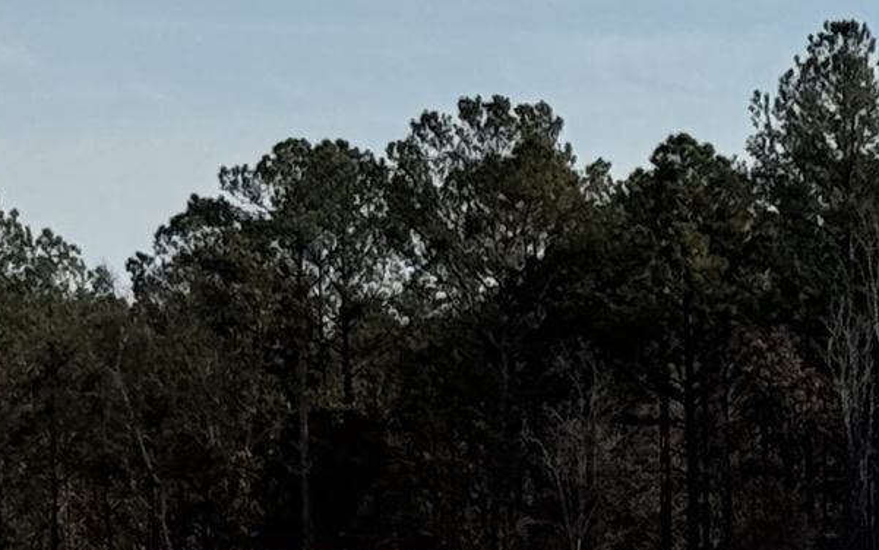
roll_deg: +0.8
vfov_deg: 5.1
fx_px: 6230
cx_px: -228
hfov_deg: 8.0
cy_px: 350
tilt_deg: +0.9
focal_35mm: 260
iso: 80
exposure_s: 1/9009
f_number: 1.78
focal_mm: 6.76
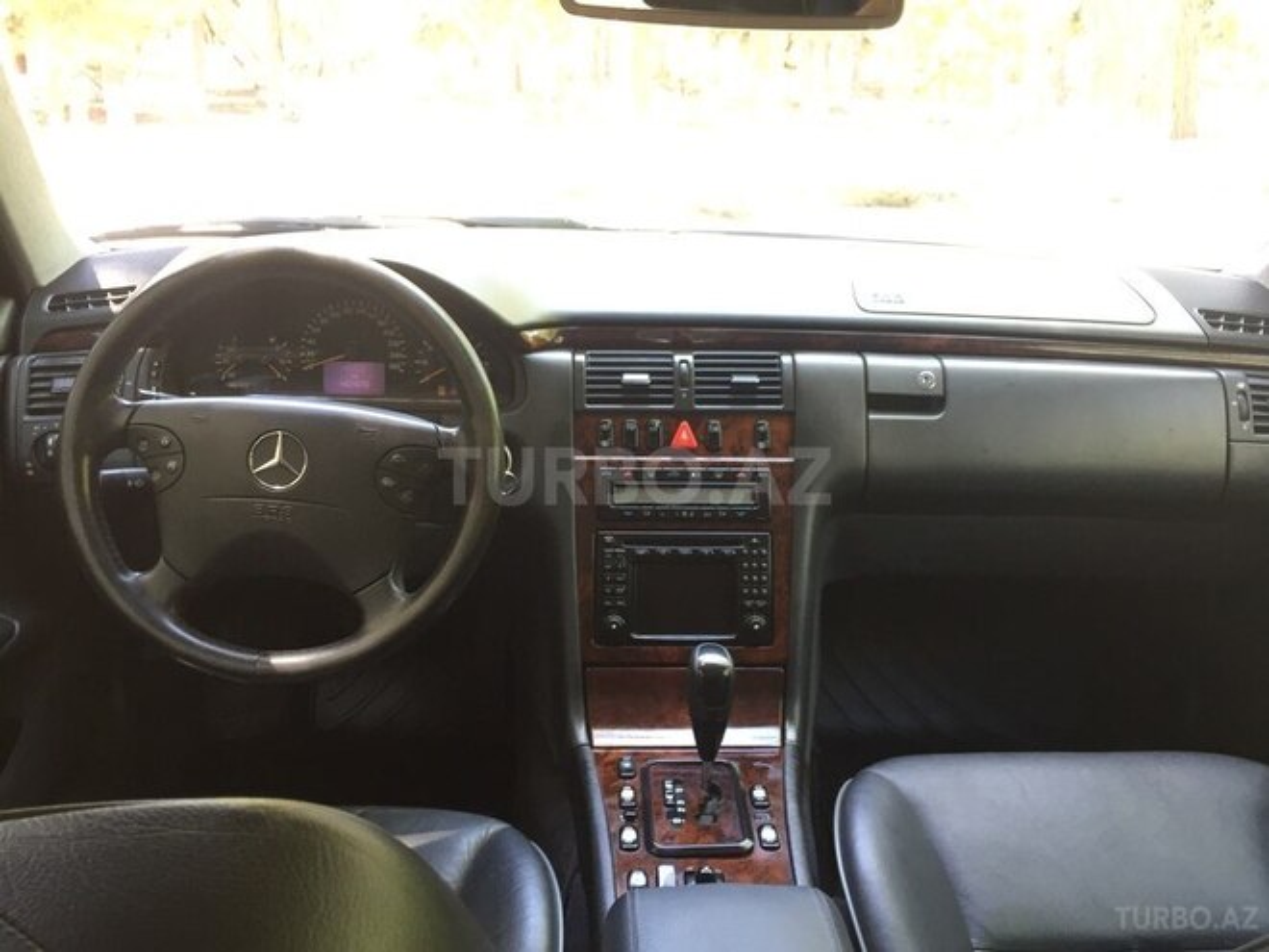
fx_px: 1063
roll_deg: -1.0
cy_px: 476
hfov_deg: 61.7
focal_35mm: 29
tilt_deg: -18.0
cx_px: 634
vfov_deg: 48.2
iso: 100
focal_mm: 4.15
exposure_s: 1/33
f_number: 2.2
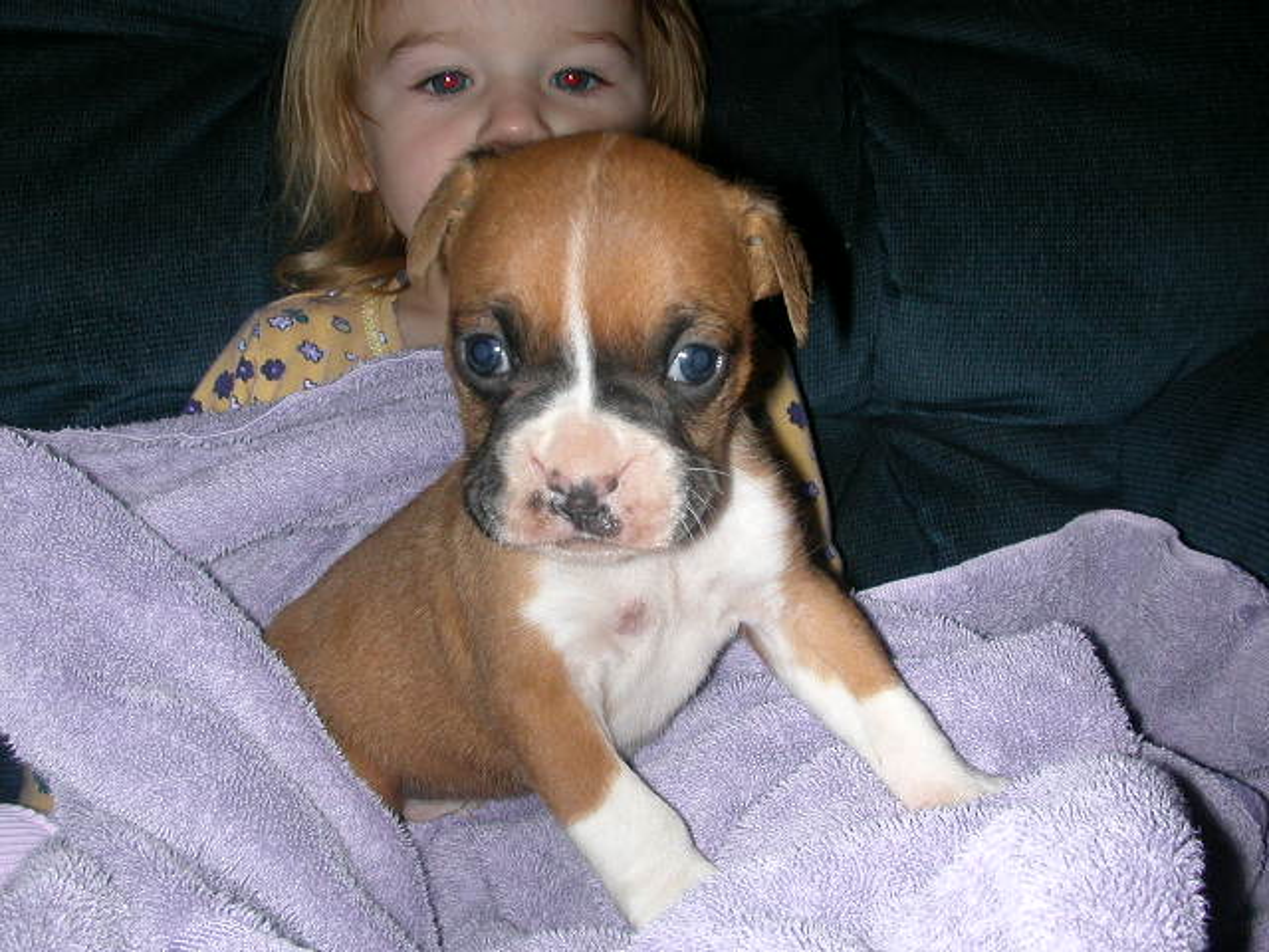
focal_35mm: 37
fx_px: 1356
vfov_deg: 38.7
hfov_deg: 50.1
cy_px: 476
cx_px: 634
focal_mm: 5.6
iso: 100
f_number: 4.5
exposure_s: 1/59.9
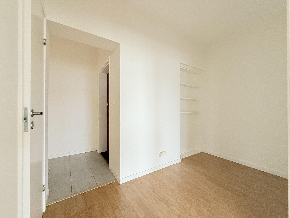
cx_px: 145
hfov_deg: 102.1
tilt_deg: +0.6
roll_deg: +0.3
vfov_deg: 85.7
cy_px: 109
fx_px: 117
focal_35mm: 14
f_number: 2.2
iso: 400
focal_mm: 2.22
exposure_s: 1/50
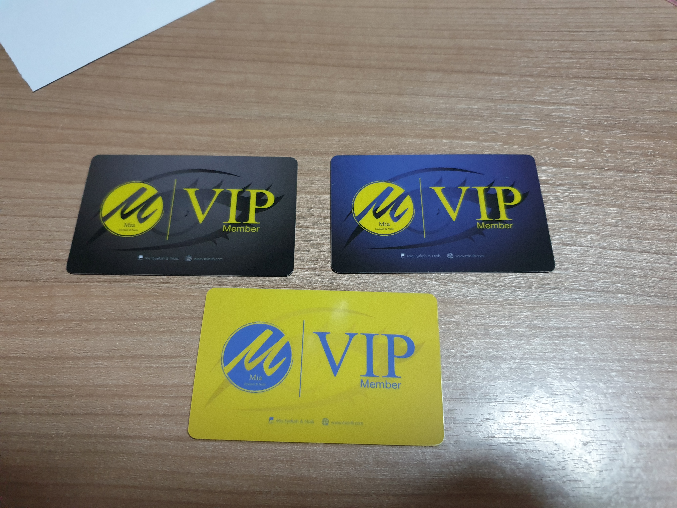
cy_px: 254
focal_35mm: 26
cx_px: 338
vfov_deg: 53.1
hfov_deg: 67.3
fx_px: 508
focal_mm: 4.3
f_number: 1.5
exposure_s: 1/20
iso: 320
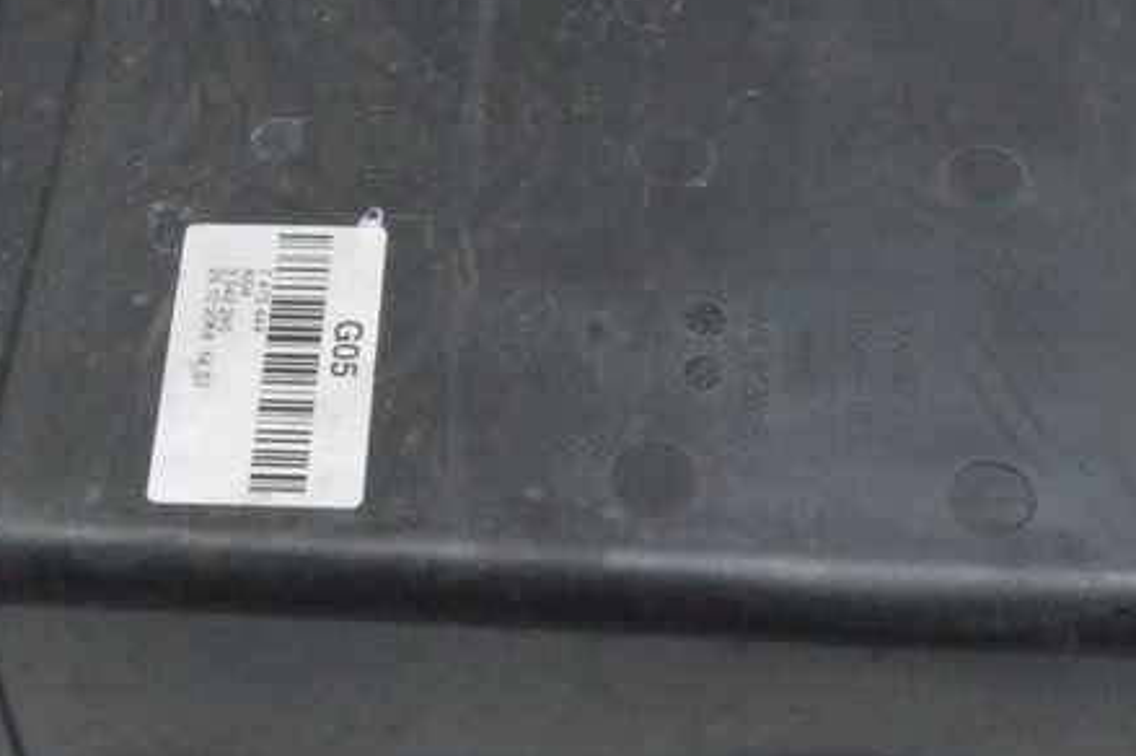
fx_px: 2649
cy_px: 426
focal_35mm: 84
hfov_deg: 24.0
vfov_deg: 16.2
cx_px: 810
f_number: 20
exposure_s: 1/20
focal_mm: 24
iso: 6400
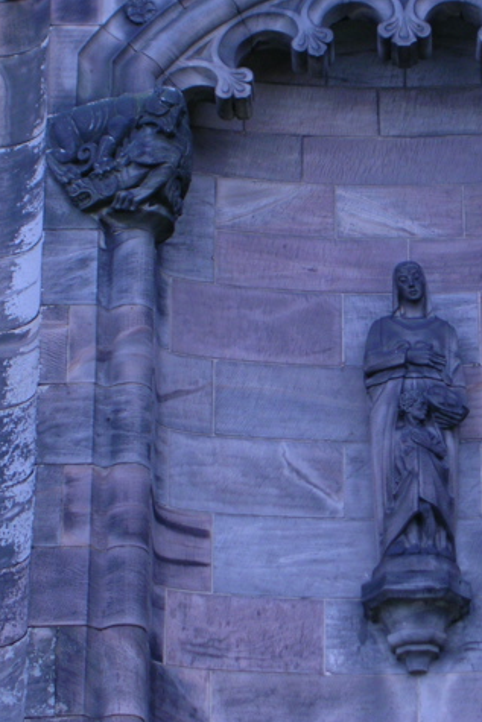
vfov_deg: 12.8
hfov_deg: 8.5
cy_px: 360
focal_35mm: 161
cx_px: 459
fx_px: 3231
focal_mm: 17.4
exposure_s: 1/42.5
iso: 50
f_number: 4.9
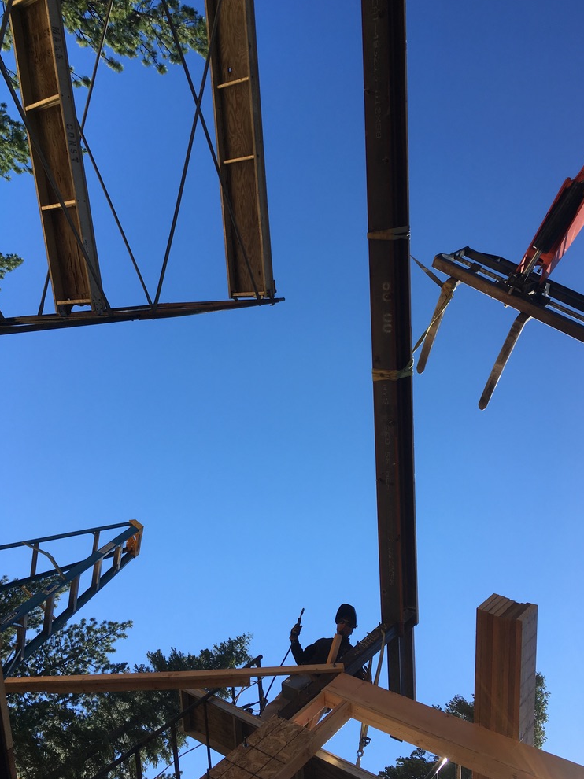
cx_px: 299
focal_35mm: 30
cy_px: 391
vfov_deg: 60.0
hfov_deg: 46.8
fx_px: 675
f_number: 2.2
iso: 25
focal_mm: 4.15
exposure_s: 1/950
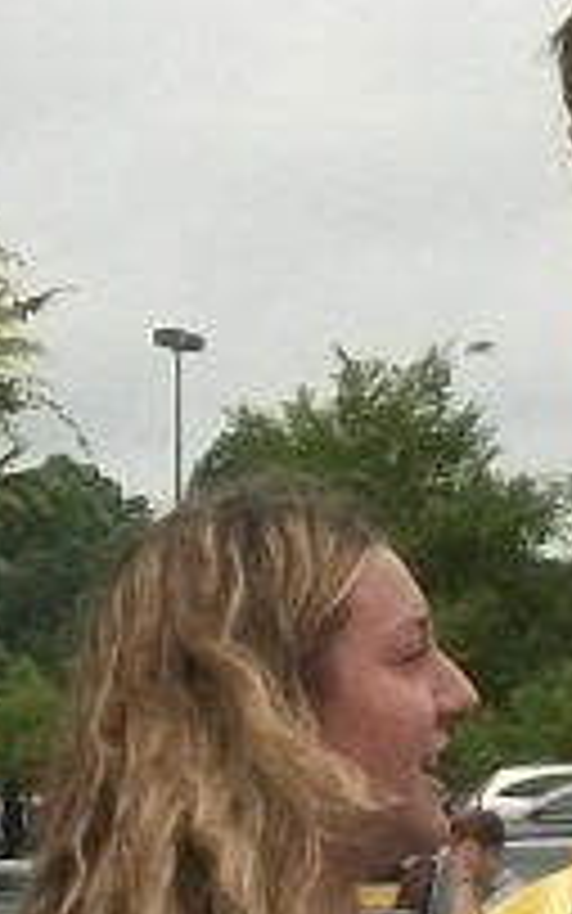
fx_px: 5334
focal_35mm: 214
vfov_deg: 9.8
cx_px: 1045
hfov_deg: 6.0
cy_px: 671
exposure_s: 1/320
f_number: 5.5
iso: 80
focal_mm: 5.7
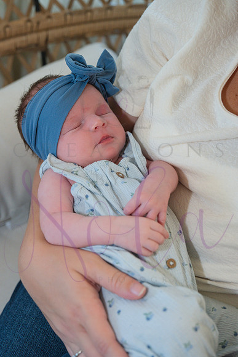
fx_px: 476
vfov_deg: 41.1
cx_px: 119
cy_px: 178
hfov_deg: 28.1
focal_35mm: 48
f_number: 4
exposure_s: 1/320
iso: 1600
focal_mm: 48
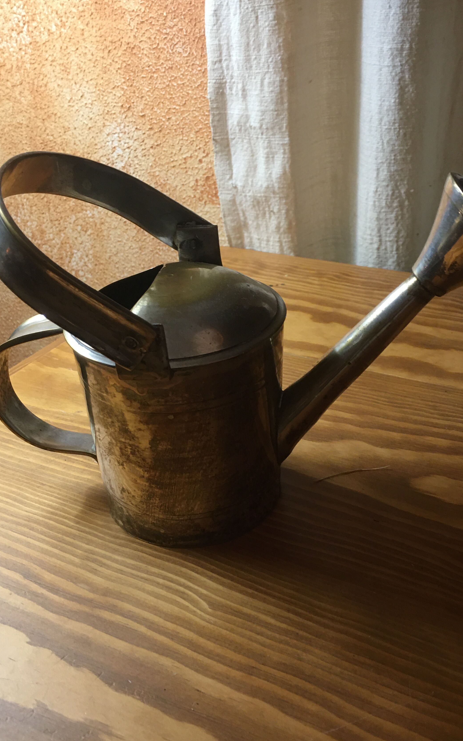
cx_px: 258
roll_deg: +3.3
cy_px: 398
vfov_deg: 52.7
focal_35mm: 37
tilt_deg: -30.6
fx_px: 747
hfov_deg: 34.4
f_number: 2.2
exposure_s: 1/17
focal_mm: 4.15
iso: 64
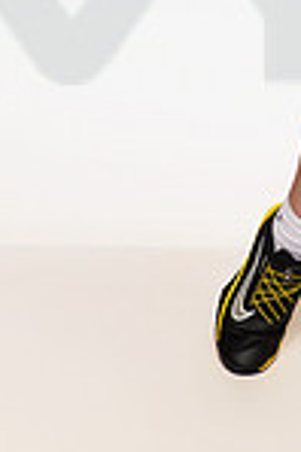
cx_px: 374
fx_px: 2275
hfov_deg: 7.5
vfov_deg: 11.0
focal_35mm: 181
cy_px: -221
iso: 800
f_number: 7.1
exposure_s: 1/320
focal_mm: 60
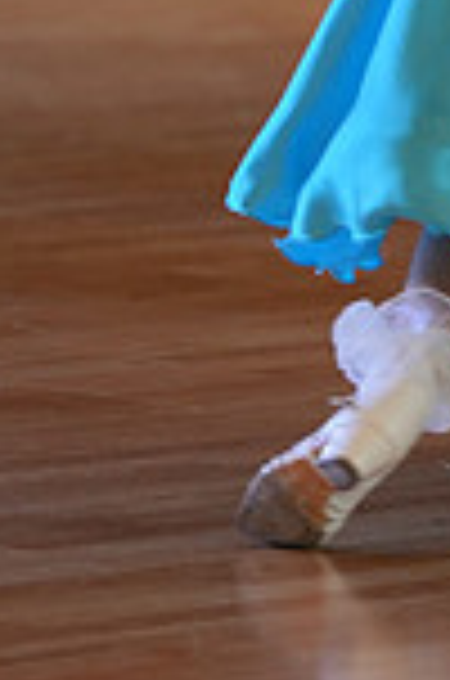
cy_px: -450
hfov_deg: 2.9
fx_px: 8853
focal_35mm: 470
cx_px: 632
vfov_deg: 4.4
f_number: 2.8
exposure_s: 1/400
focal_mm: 122
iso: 1000
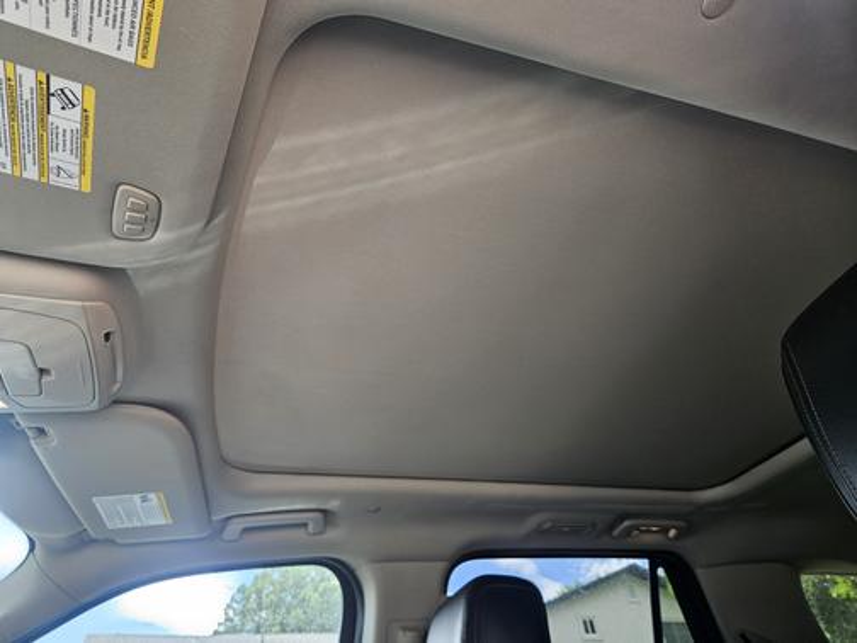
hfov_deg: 73.9
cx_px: 428
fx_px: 569
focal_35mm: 23
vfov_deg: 58.9
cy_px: 322
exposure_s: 1/120
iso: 40
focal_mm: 5.4
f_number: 1.8
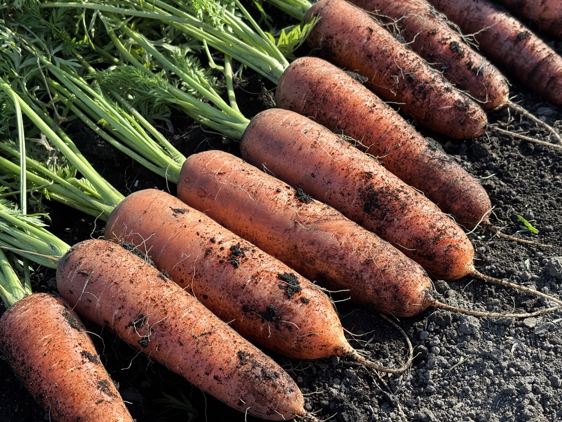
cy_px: 211
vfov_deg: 28.0
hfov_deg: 36.8
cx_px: 281
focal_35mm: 52
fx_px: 844
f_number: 1.6
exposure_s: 1/618
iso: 32
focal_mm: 5.96
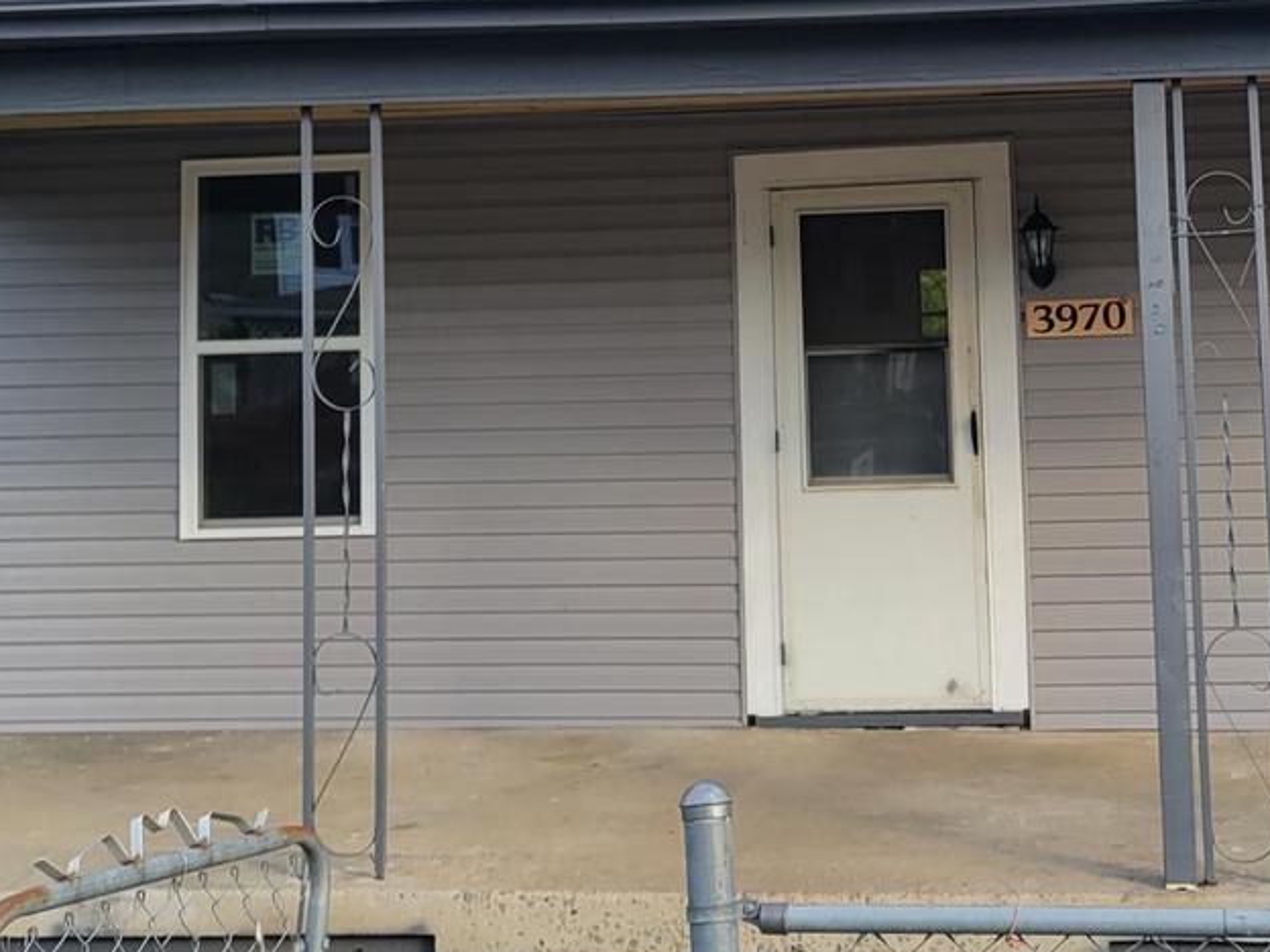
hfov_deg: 31.9
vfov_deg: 23.9
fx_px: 2201
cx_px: 873
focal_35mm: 60
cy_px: 153
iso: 40
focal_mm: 5.4
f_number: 1.8
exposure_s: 1/480
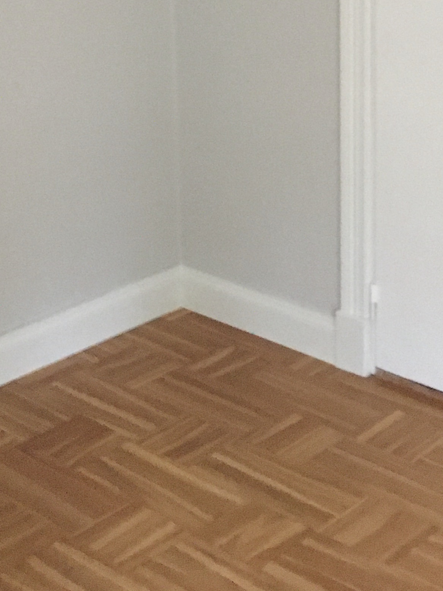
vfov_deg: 25.2
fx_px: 1280
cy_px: 53
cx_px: 179
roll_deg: +3.0
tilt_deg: -9.4
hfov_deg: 19.6
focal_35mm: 75
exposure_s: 1/17
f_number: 2.2
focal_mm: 4.15
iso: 400
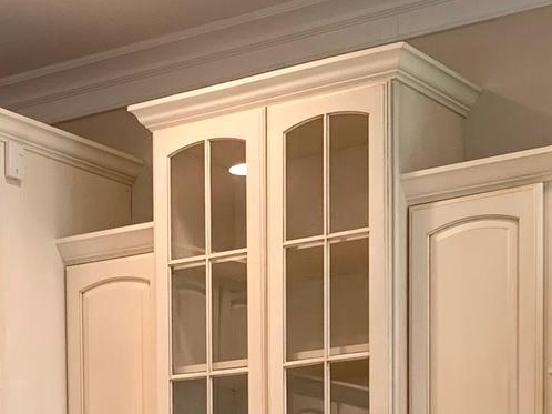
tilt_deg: -2.2
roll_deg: -0.1
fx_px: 1705
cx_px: 258
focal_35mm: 107
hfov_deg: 18.4
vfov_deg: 12.9
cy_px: 681
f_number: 1.8
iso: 125
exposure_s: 1/60
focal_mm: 4.25
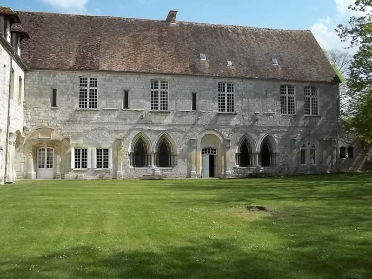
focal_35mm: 36
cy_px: 140
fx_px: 387
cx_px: 186
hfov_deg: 51.4
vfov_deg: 39.7
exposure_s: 1/160
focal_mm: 6.5
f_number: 8
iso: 64
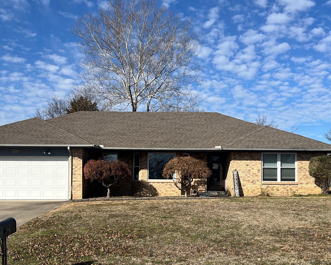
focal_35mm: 40
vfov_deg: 37.2
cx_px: 157
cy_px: 157
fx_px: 392
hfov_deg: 45.8
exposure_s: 1/4651
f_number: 1.6
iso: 50
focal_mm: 5.1
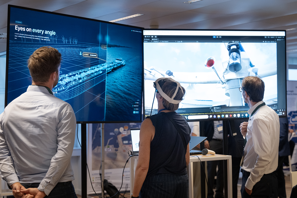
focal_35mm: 70
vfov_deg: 19.5
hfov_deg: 28.8
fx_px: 577
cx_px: 148
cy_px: 99
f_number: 4
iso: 3200
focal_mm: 70
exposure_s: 1/125
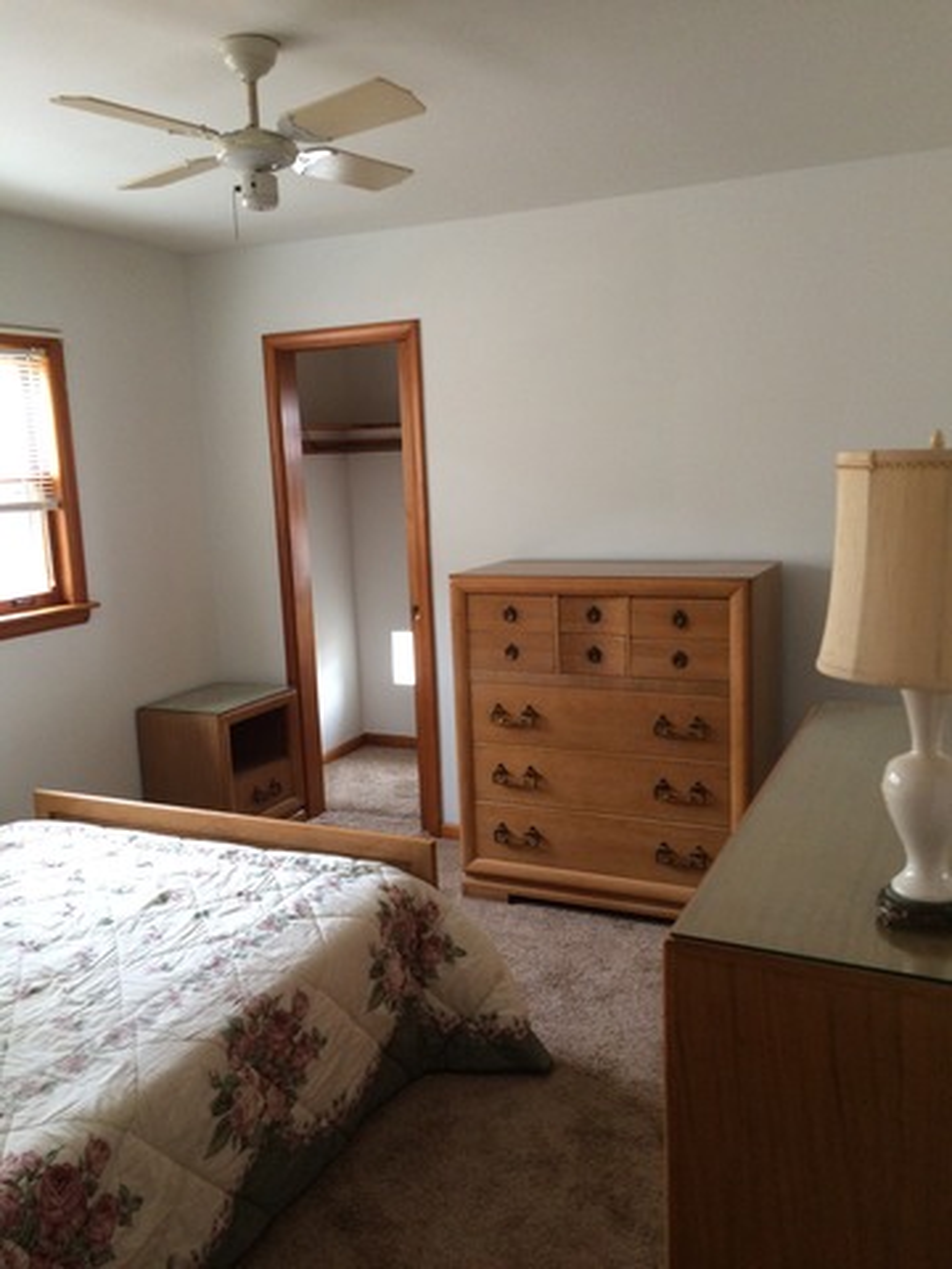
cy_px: 634
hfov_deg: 48.2
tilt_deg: -11.1
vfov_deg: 61.7
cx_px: 476
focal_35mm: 29
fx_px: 1063
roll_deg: +4.0
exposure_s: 1/30
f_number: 2.2
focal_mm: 4.15
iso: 200
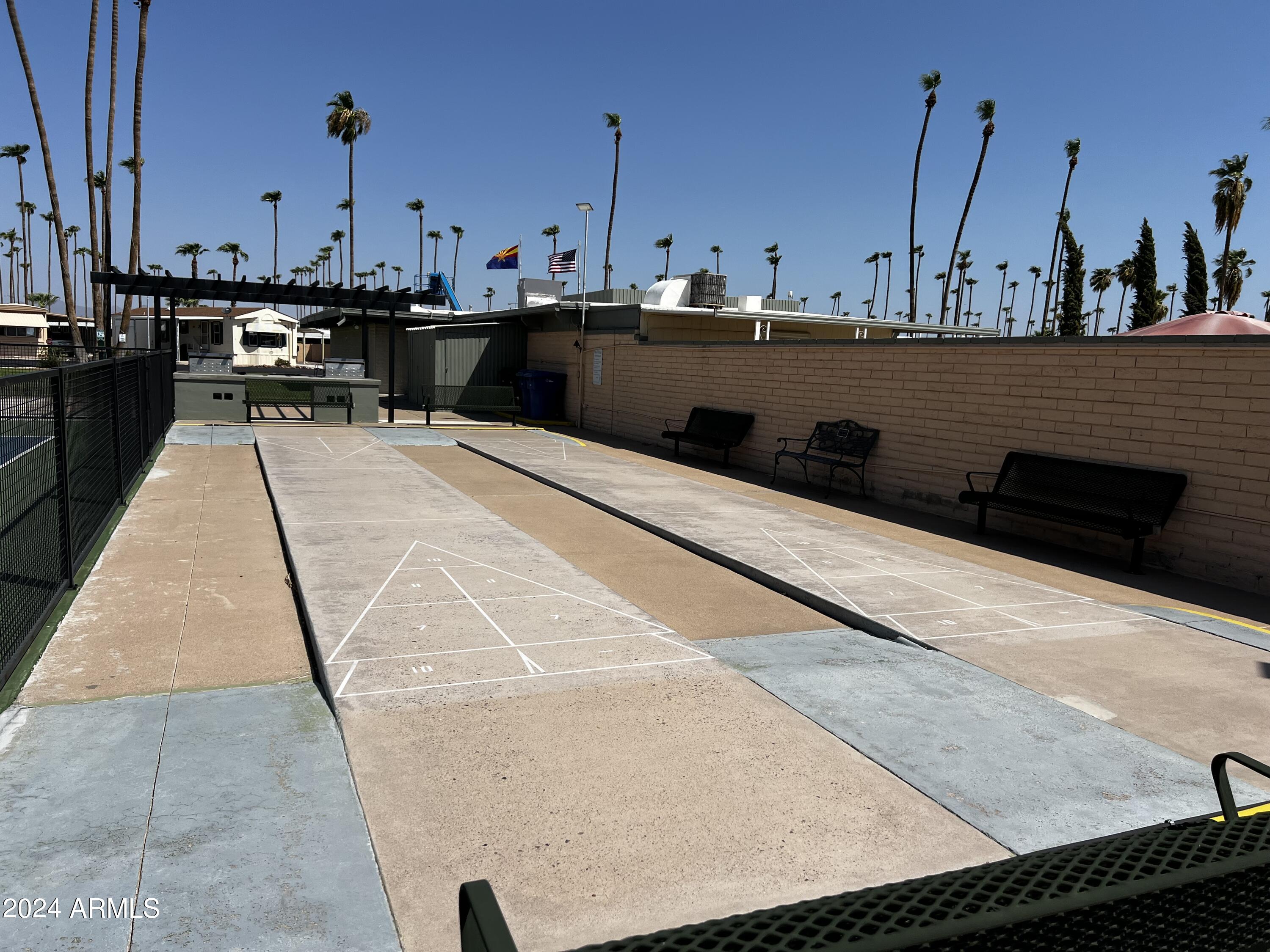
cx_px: 635
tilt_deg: -7.8
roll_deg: -2.1
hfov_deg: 67.3
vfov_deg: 53.1
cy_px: 476
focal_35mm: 26
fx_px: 954
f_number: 1.5
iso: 50
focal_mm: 5.7
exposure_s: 1/8696
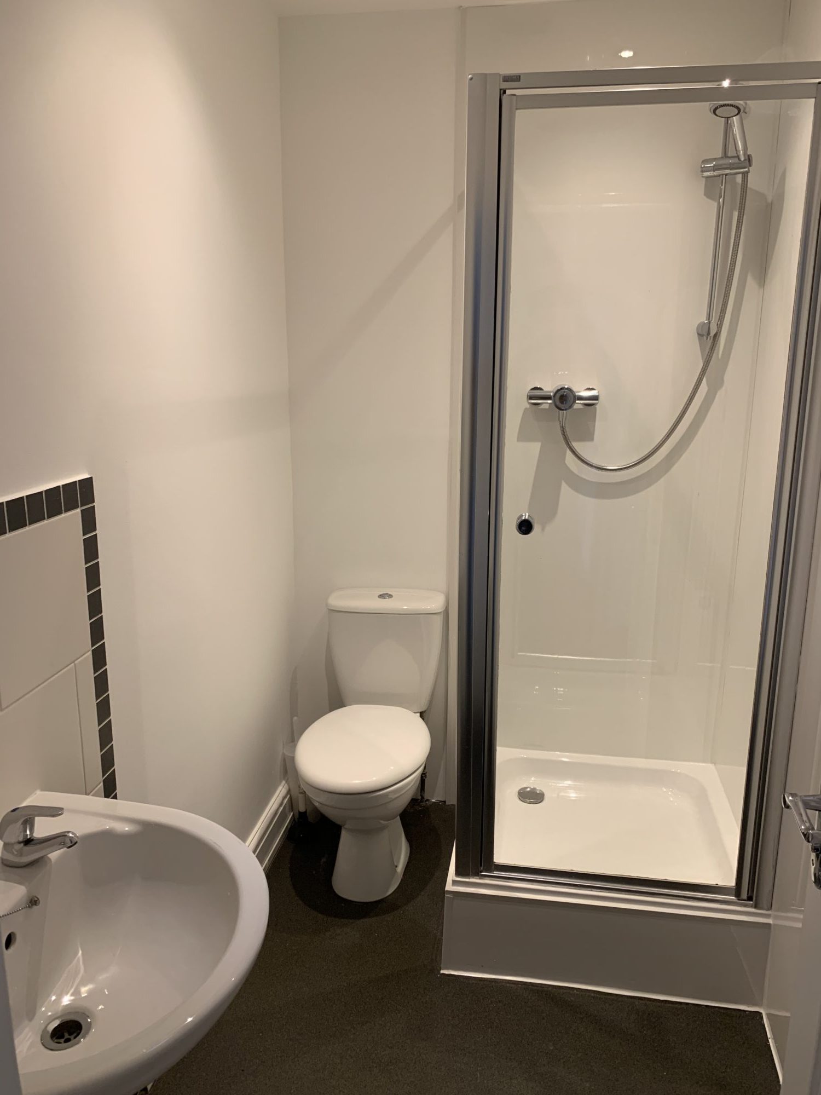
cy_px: 548
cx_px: 410
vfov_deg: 67.3
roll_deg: -0.3
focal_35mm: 26
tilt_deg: -12.7
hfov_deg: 53.1
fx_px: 822
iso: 125
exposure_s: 1/50
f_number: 1.8
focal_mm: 4.25
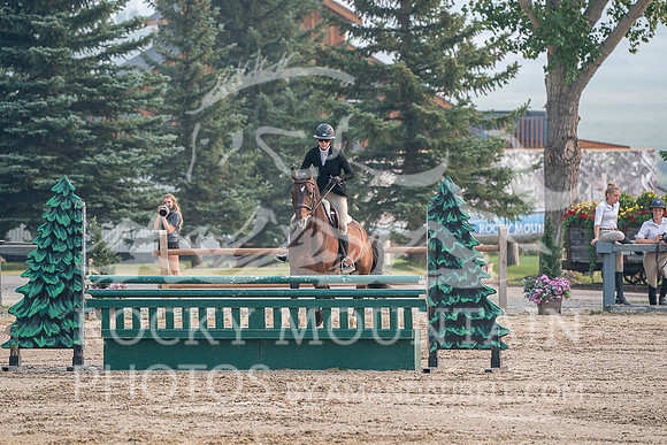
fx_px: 5504
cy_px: 222
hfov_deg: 6.9
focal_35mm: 297
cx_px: 334
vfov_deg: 4.6
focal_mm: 297
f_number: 5.6
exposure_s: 1/640
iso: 500
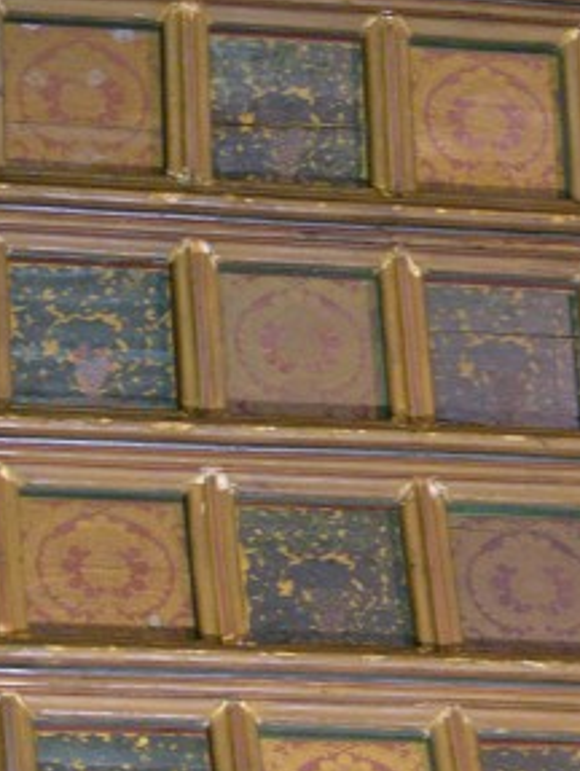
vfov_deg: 10.6
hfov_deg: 8.0
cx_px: 349
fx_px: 4168
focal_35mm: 187
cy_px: 414
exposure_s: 1/1.3
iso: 200
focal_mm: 17.8
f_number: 3.3
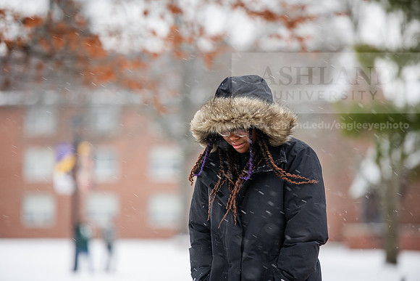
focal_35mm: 185
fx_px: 2159
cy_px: 140
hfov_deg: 11.1
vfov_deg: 7.4
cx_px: 210
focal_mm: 185
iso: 500
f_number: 3.2
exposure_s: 1/200
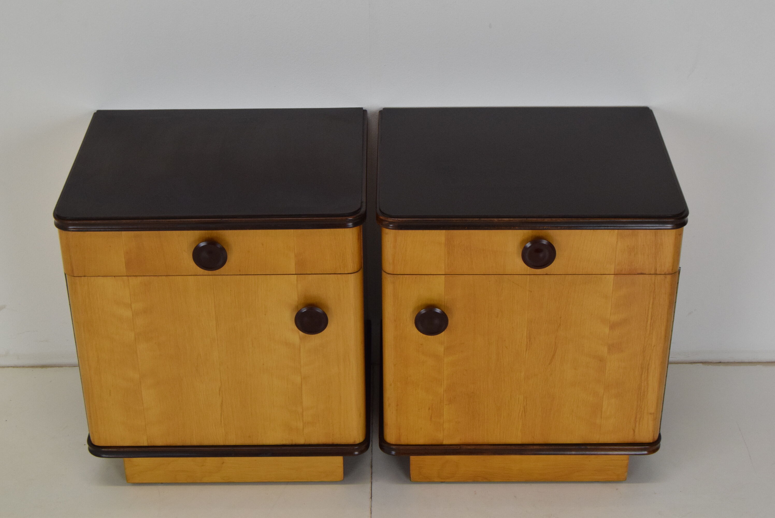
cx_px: 388
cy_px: 259
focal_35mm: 63
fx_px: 1357
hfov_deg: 31.9
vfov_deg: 21.6
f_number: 14
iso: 1600
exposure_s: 1/100
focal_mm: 42
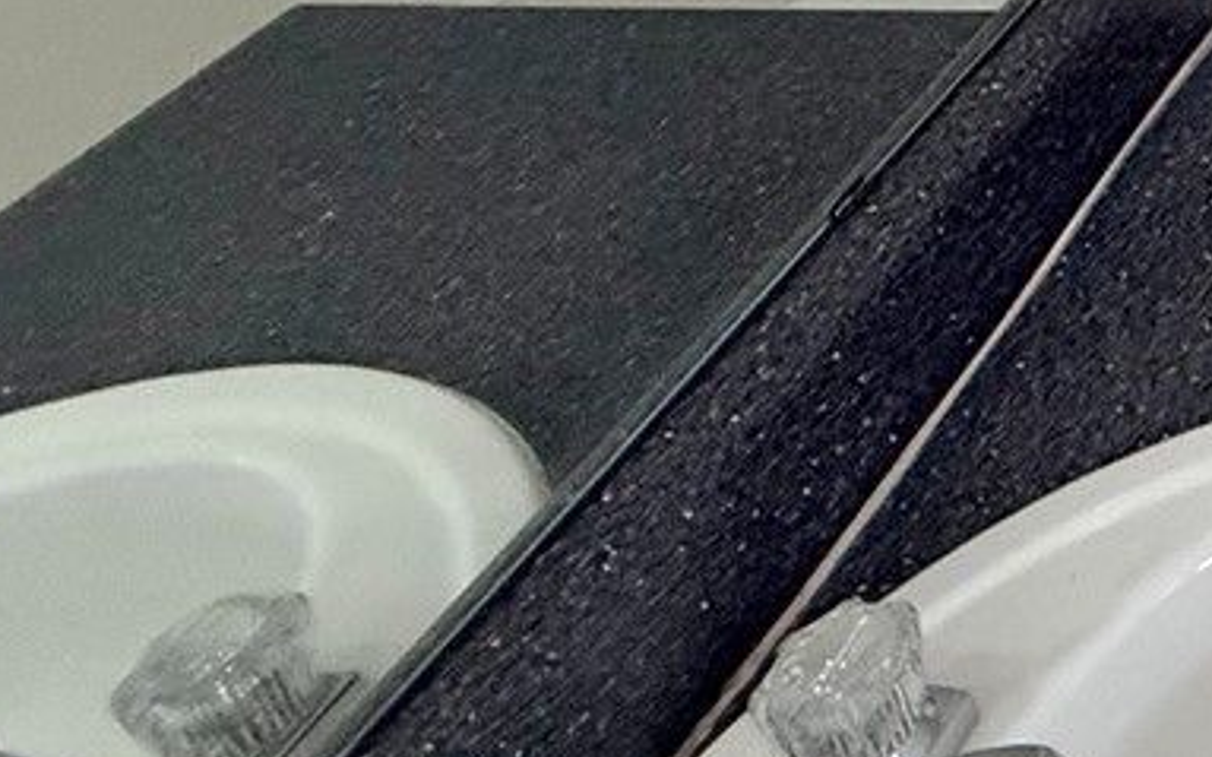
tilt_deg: -19.1
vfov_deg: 16.6
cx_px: 2288
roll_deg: +0.4
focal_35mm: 62
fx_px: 2047
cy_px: -694
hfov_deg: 20.5
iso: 320
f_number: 2.2
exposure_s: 1/120
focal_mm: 2.22
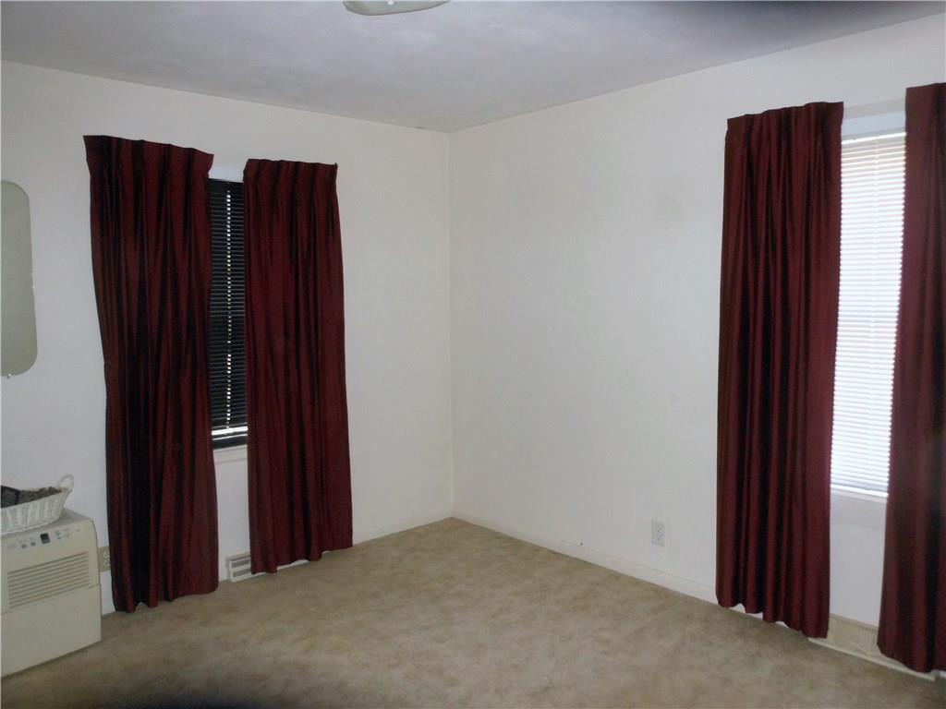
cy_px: 354
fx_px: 765
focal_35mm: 28
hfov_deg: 63.4
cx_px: 473
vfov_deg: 49.7
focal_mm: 5
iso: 320
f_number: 3.7
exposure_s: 1/25
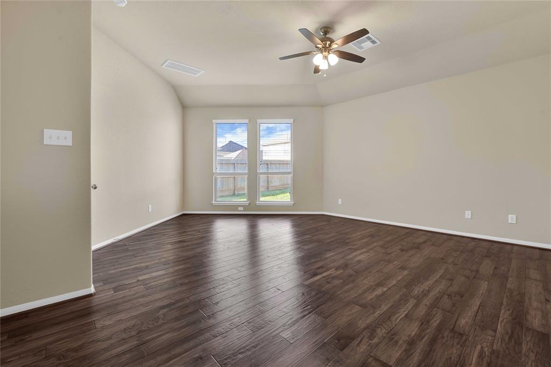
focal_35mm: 15
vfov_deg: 77.3
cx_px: 276
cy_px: 184
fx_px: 229
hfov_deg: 100.4
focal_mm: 15
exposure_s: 1/13
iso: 100
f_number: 8
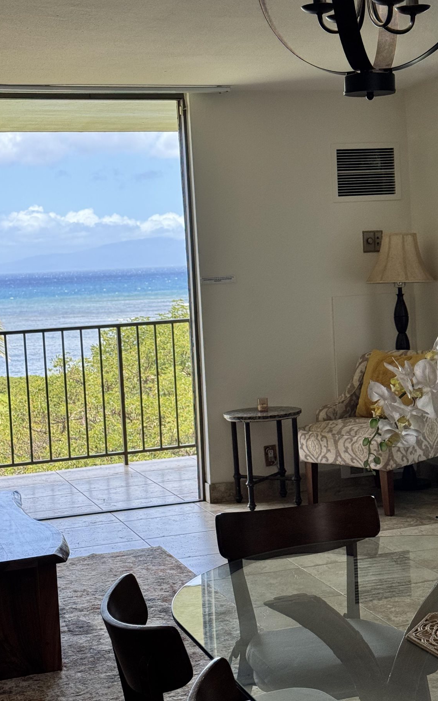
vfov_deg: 31.5
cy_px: 341
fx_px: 1241
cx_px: 295
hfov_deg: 19.9
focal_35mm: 65
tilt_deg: -4.2
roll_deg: +2.7
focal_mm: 6.76
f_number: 1.78
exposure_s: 1/518
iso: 64
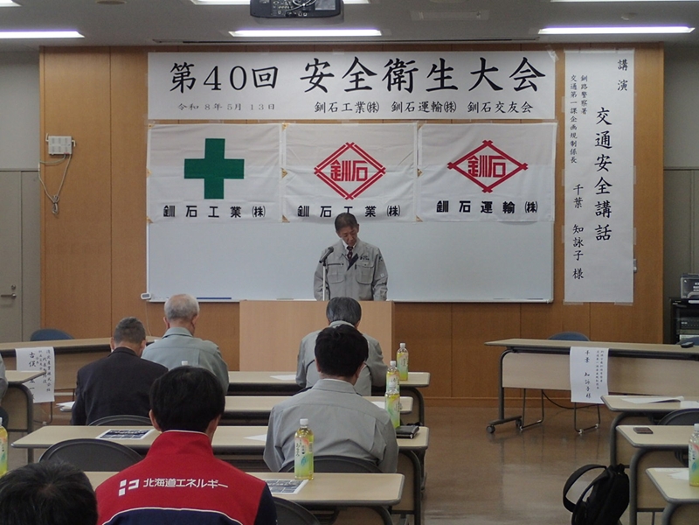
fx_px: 1494
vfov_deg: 19.9
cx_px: 350
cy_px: 262
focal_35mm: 74
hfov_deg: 26.3
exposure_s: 1/80
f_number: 4.2
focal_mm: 13.47
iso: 250
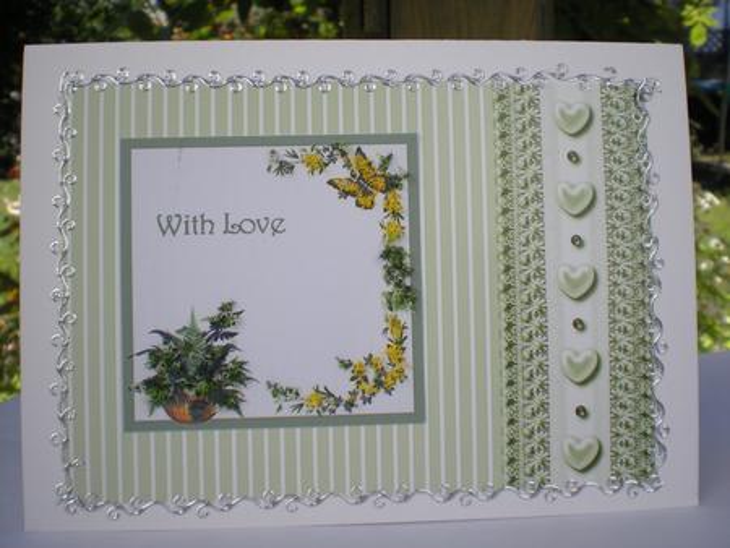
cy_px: 274
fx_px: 802
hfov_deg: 49.0
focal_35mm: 38
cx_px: 365
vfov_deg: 37.8
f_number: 4.6
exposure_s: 1/320
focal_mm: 6.3
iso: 64
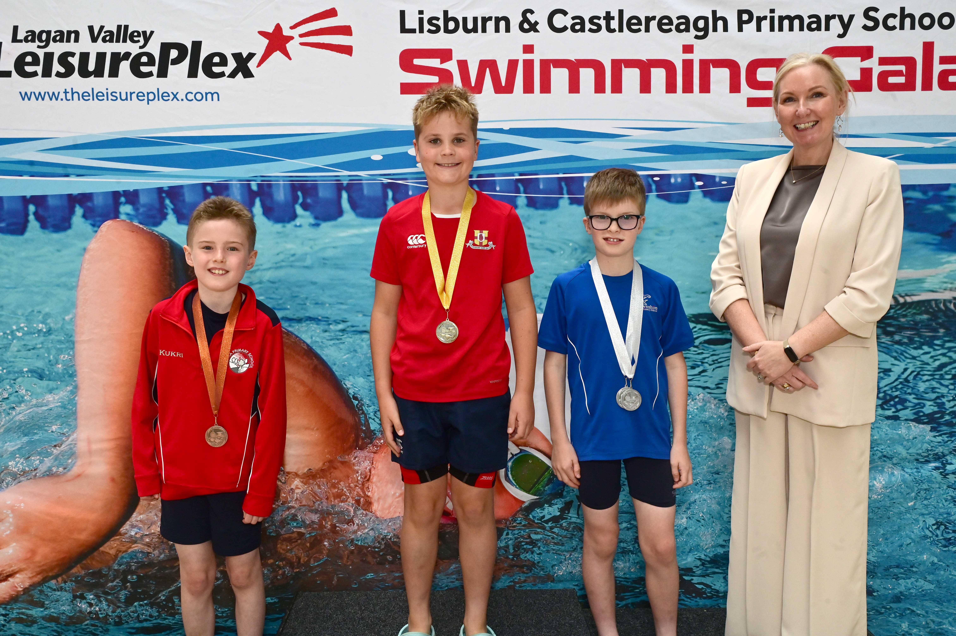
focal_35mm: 31
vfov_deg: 42.3
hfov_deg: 60.3
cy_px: 318
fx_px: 823
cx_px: 478
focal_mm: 31
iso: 1600
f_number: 13
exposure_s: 1/160
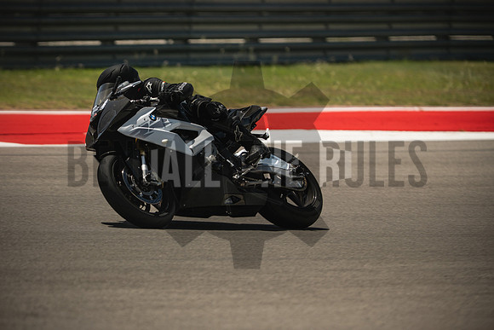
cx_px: 247
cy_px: 165
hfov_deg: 4.9
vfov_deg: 3.3
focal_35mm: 420
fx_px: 5764
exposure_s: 1/1600
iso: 160
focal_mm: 280
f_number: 3.2
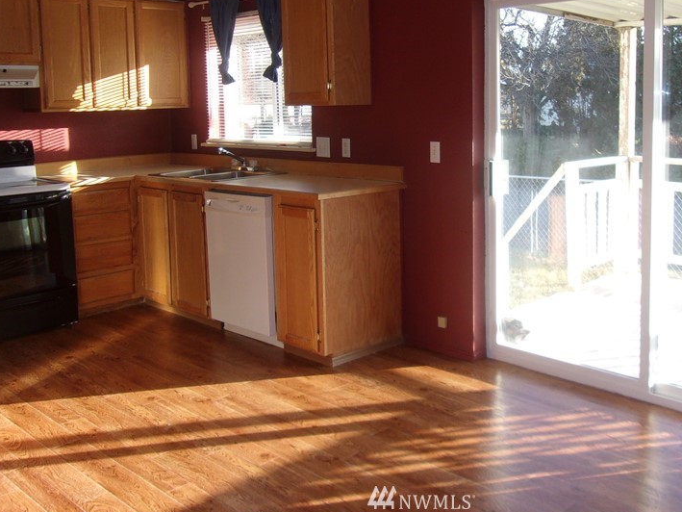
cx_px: 421
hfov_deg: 47.5
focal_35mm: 39
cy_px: 165
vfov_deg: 36.4
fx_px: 769
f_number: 3
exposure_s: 1/90
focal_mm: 4.9
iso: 80
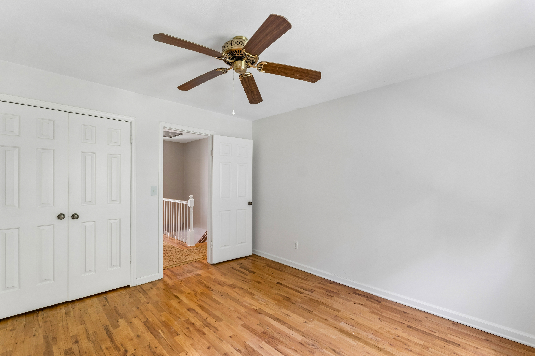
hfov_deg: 100.3
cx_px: 254
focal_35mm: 15
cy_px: 189
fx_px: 223
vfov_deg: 77.2
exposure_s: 1/1.25
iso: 400
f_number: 13
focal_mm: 14
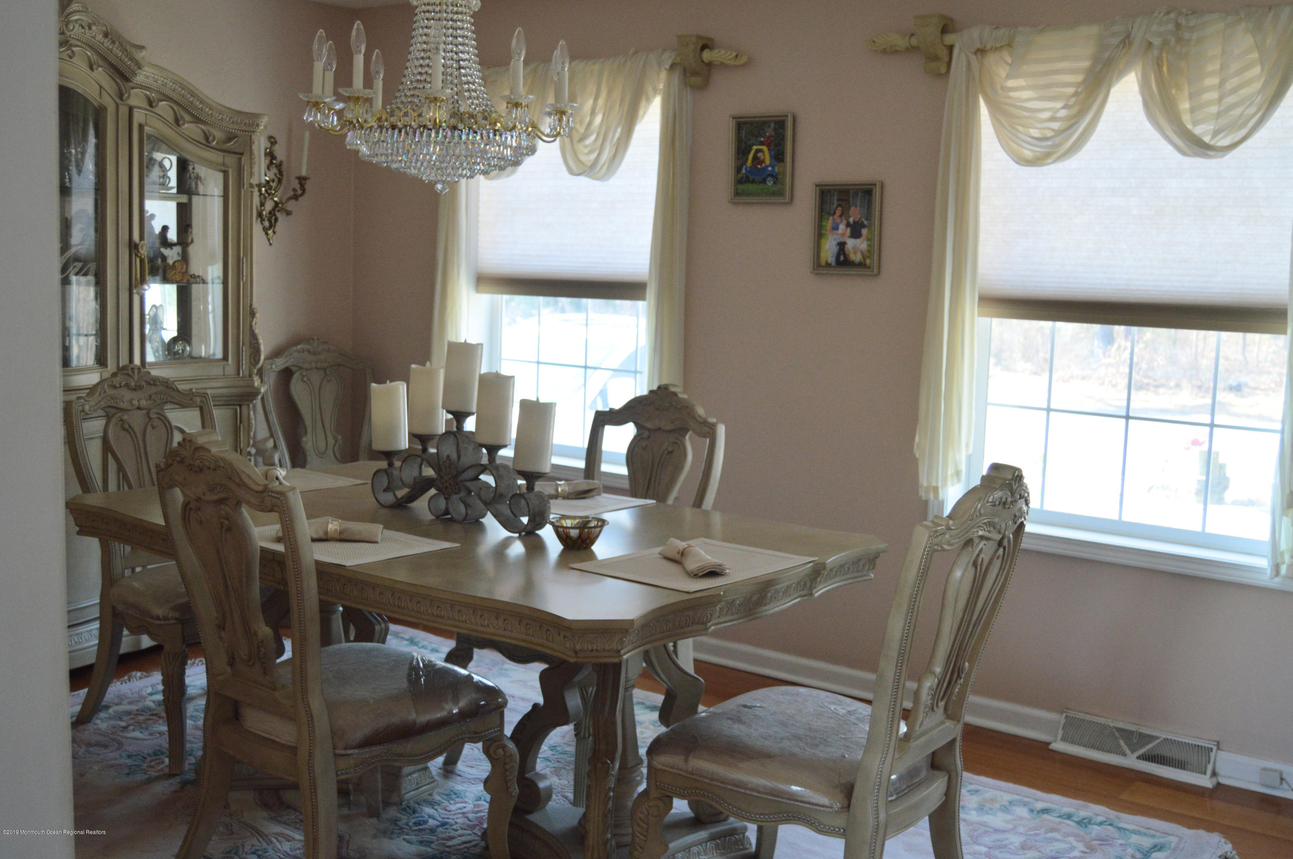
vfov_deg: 36.8
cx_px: 646
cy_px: 430
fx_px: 1292
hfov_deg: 53.2
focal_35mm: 36
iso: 800
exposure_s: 1/125
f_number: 3.8
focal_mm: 24
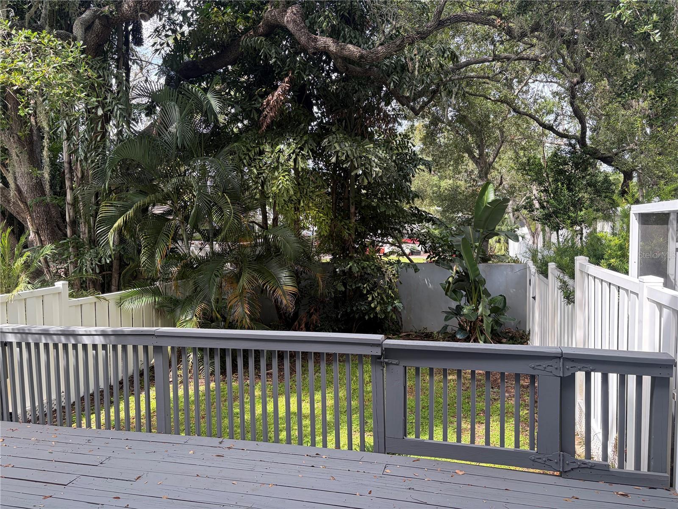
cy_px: 254
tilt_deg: -2.2
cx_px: 339
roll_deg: +1.3
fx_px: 509
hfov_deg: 67.3
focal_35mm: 26
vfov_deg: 53.1
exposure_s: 1/404
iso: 64
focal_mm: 5.96
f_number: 1.6
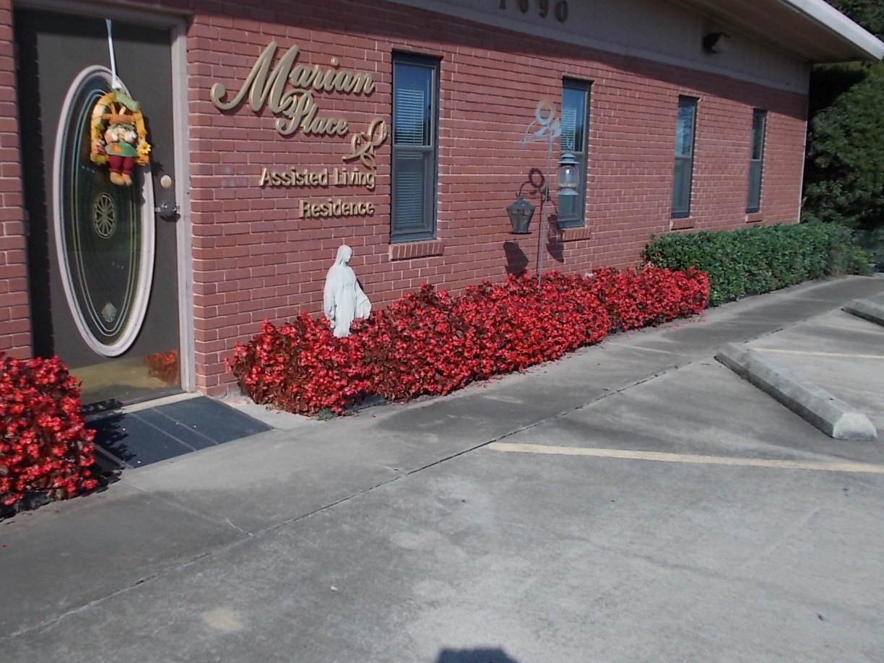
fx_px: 868
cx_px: 358
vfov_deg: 41.8
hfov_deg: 53.6
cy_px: 317
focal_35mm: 34
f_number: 8
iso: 80
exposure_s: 1/200
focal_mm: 4.6
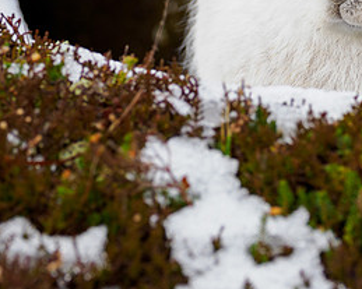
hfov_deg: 1.4
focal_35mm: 1413
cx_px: 344
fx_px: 15133
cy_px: -31
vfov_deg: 1.1
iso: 200
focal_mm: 300
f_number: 4.5
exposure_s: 1/640
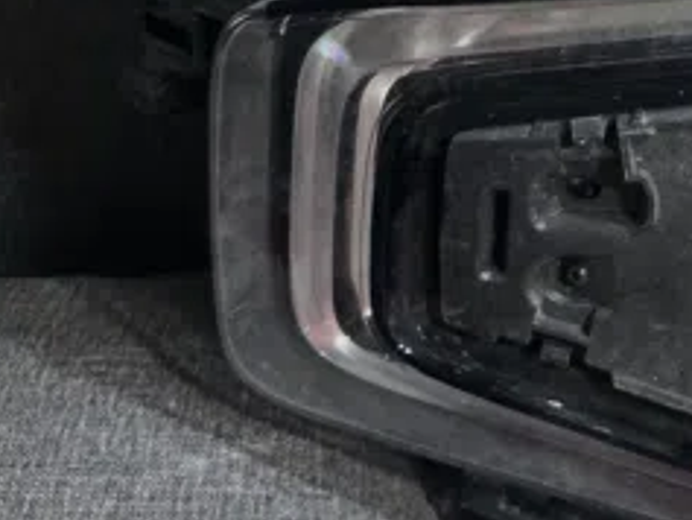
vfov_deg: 23.3
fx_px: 1240
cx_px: 765
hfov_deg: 28.3
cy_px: 102
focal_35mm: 62
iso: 1250
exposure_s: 1/100
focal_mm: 6.3
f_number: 1.7
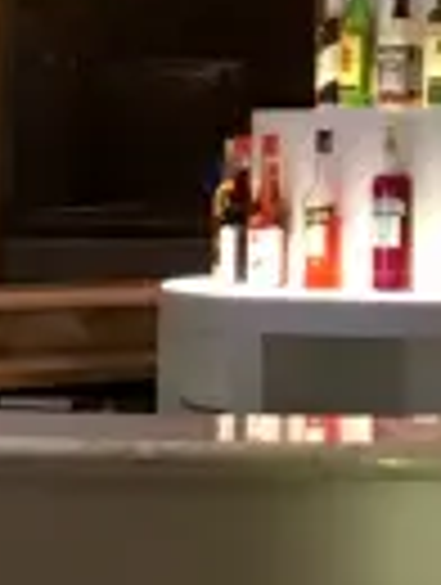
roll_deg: -0.2
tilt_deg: +7.3
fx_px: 3014
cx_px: 468
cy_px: -252
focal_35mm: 178
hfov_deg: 8.3
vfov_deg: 10.7
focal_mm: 4.15
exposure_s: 1/33
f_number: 2.2
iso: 160
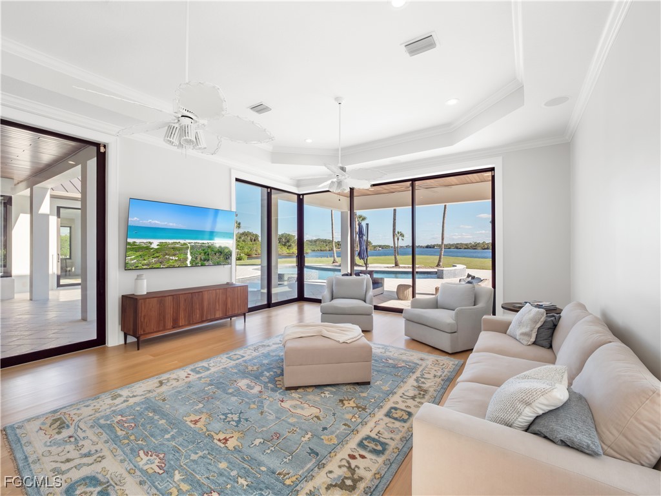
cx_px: 330
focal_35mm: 14
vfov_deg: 85.7
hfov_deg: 102.1
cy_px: 248
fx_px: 267
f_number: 7.1
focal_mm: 7
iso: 200
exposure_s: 1/30
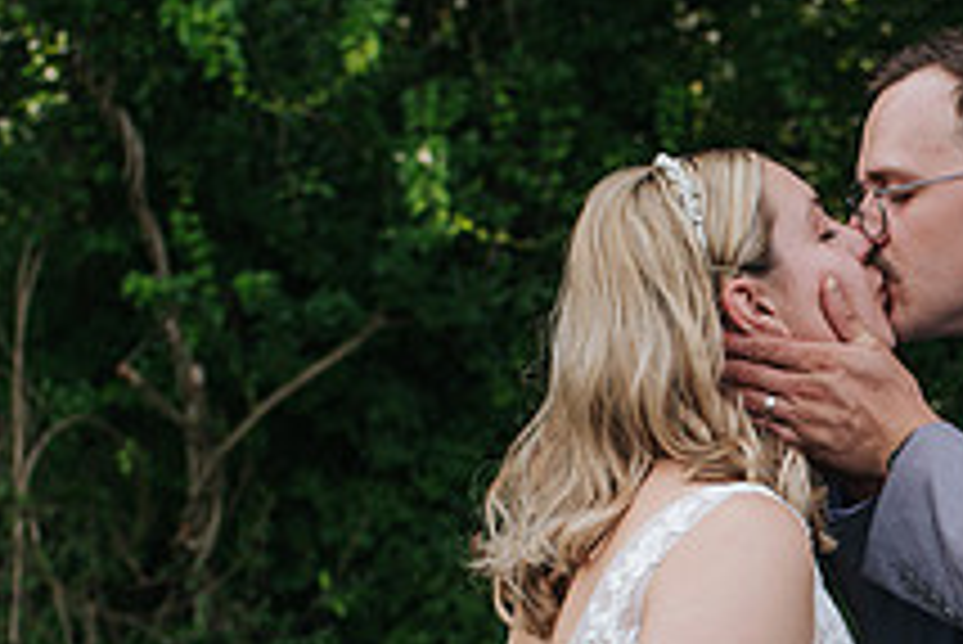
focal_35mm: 99
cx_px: 985
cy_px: 563
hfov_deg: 19.9
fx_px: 2650
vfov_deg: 13.7
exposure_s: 1/320
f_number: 3.2
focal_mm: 35
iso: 100
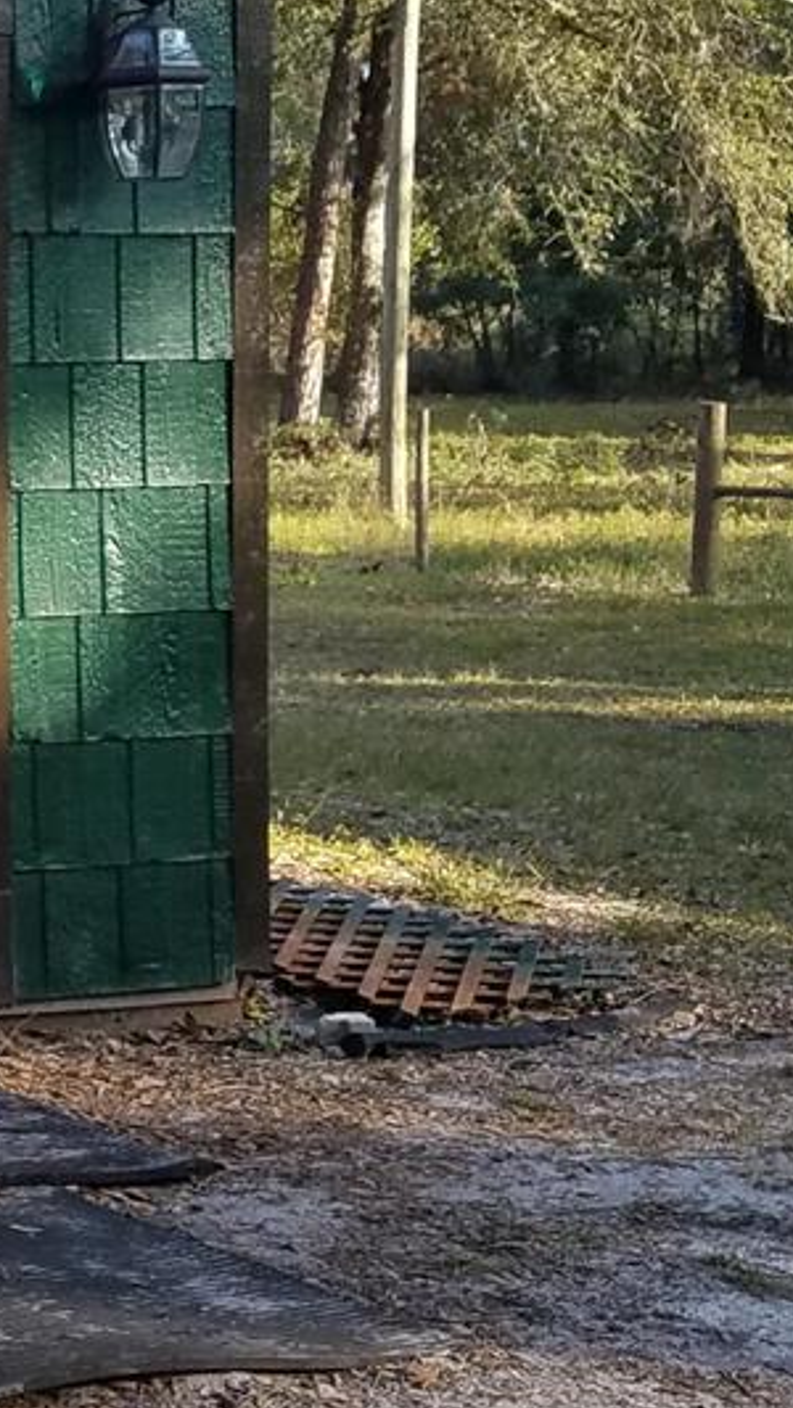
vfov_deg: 24.8
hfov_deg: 12.6
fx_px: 3176
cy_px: 394
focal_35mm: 85
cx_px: -780
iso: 40
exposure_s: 1/294
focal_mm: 4.2
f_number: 1.7
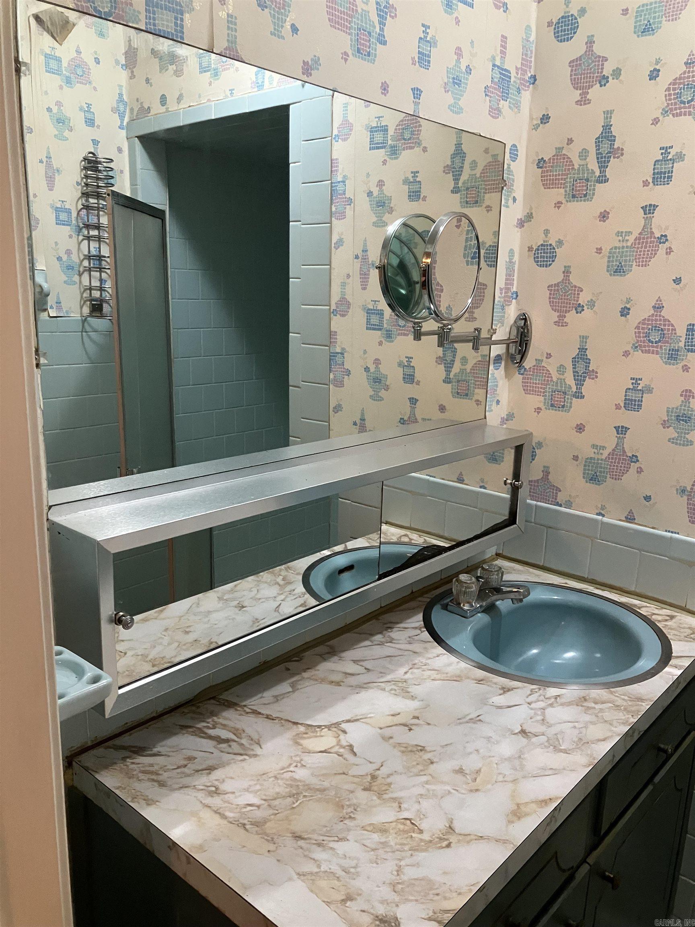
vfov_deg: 63.4
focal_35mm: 28
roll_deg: -2.1
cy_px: 464
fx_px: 750
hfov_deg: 49.7
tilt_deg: -13.1
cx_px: 348
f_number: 1.8
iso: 250
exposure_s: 1/60
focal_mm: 3.99
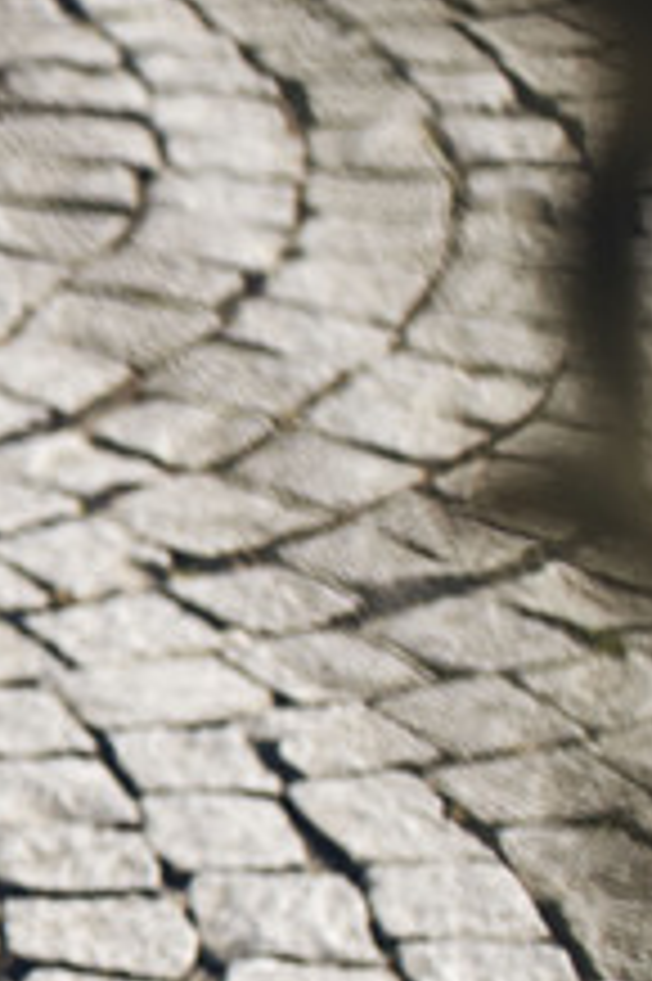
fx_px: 7482
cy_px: 382
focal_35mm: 275
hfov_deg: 4.6
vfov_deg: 7.5
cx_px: -1812
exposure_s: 1/200
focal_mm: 50
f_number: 2.5
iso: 160
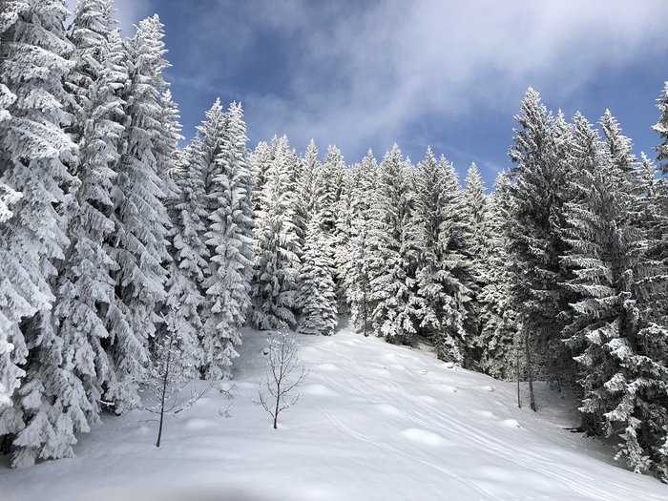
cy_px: 250
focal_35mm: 28
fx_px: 540
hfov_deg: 63.4
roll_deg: -1.8
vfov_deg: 49.7
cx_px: 334
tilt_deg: +20.5
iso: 20
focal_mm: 3.99
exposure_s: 1/2825
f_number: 1.8
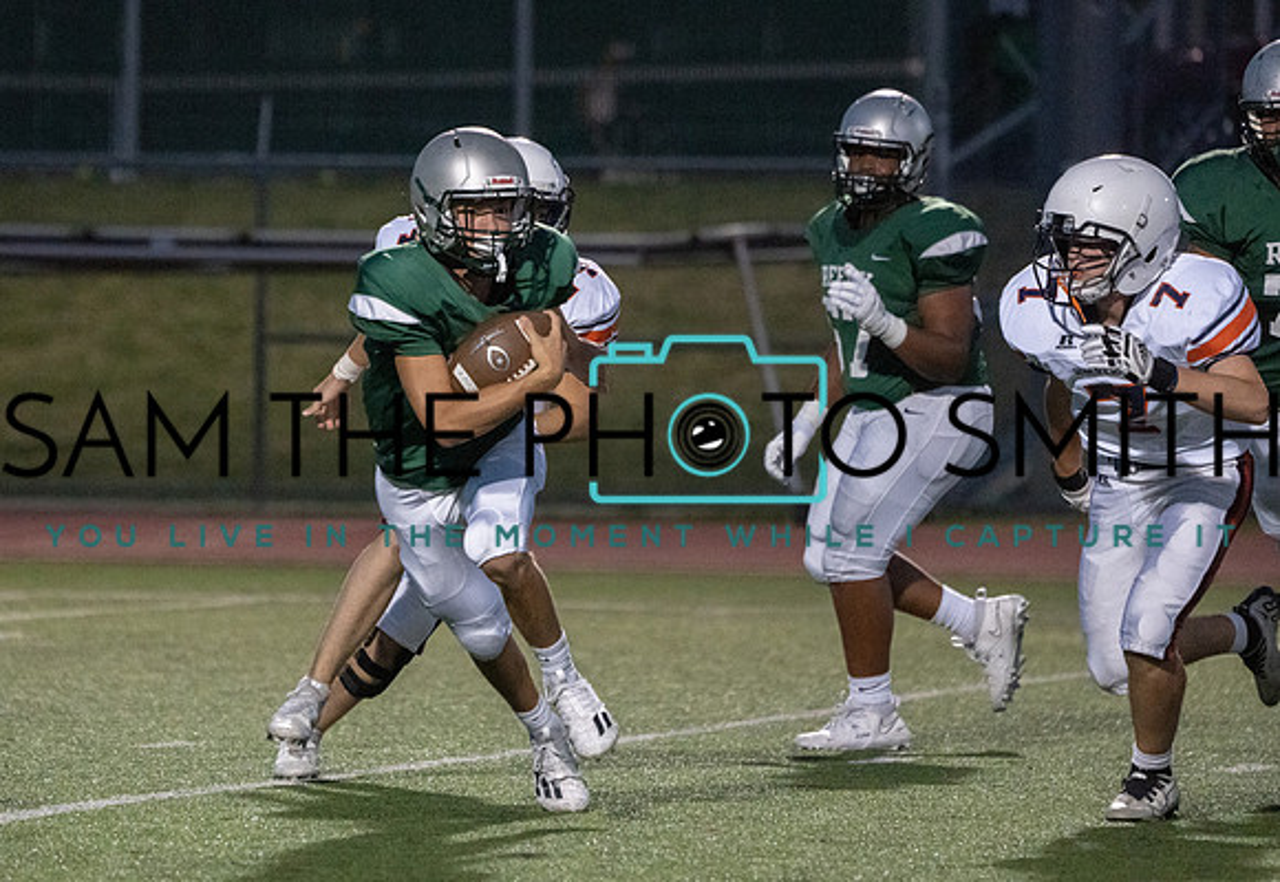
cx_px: 528
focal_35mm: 376
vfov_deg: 3.7
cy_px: 381
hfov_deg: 5.4
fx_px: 13521
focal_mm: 315
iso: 16000
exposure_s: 1/1000
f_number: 5.6
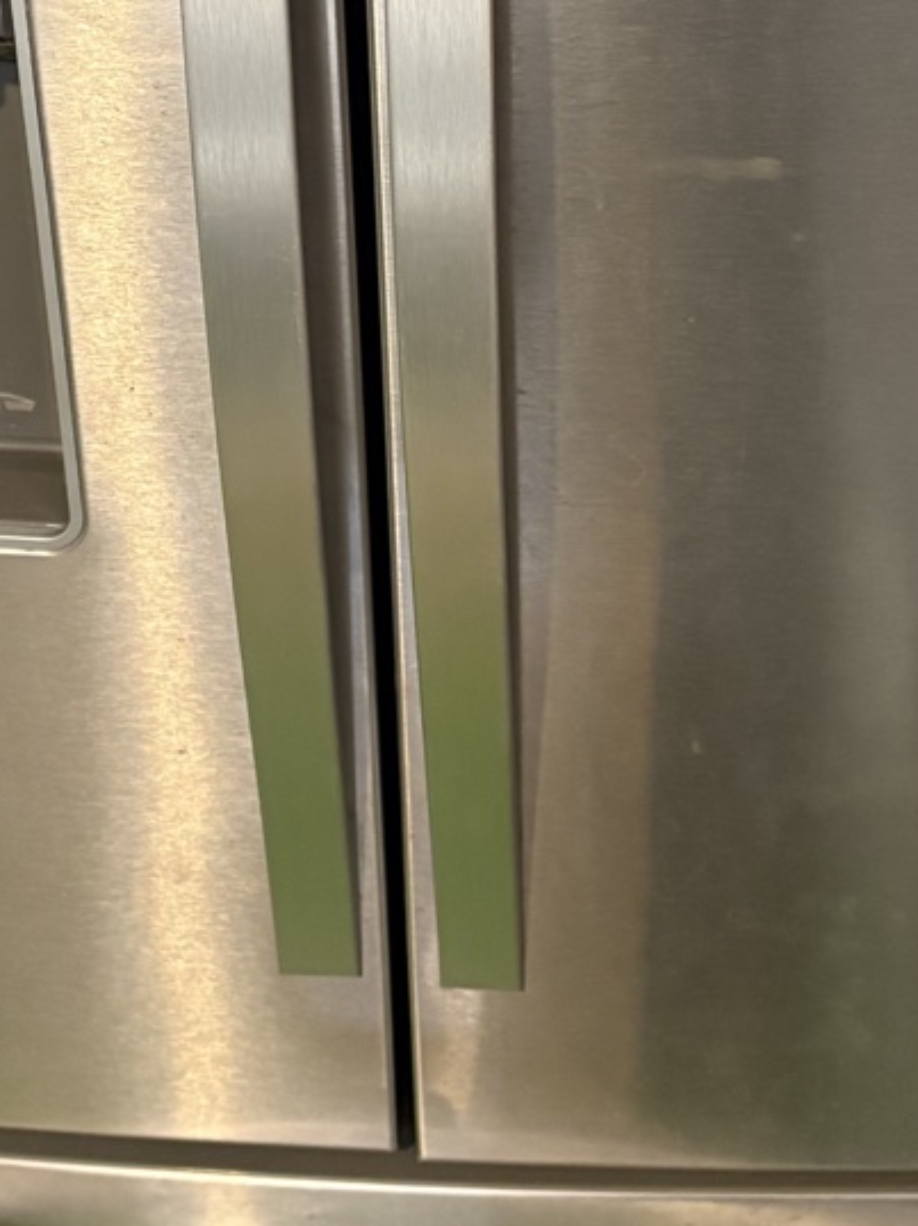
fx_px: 2689
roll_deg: +0.8
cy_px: 137
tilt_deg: -29.6
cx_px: 434
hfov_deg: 19.4
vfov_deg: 25.0
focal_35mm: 76
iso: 500
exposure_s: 1/60
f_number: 1.6
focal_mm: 5.96
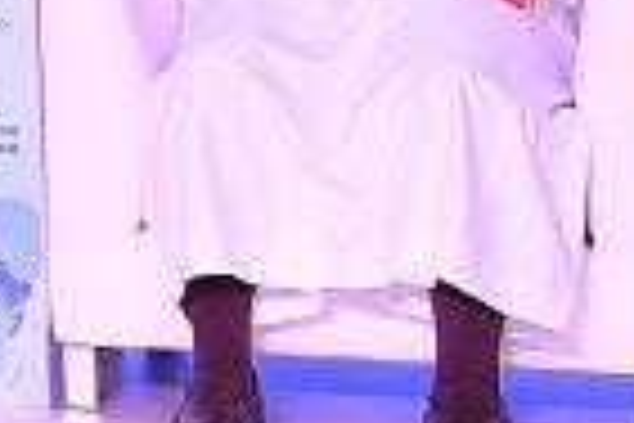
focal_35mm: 235
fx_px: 4138
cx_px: -1371
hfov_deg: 7.5
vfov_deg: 5.8
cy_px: -288
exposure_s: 1/100
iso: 1000
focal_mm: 32
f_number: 5.6
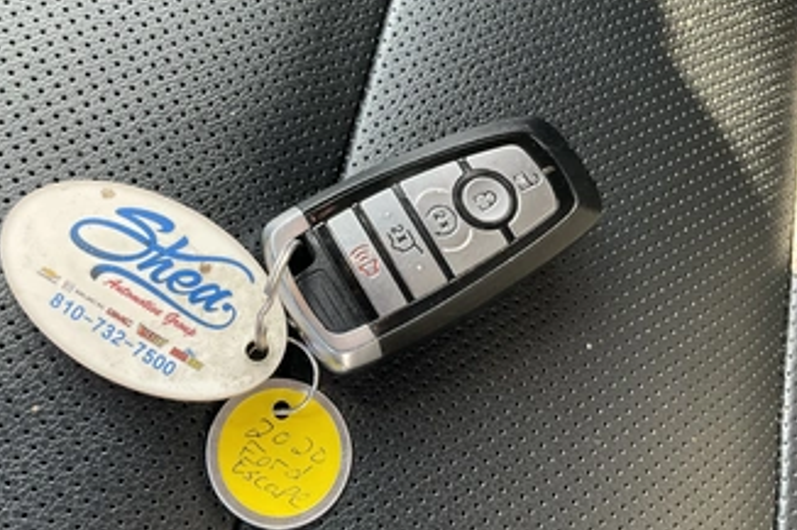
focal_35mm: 37
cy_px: 271
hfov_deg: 51.6
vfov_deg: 35.9
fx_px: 819
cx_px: 320
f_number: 1.8
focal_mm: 3
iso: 50
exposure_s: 1/122
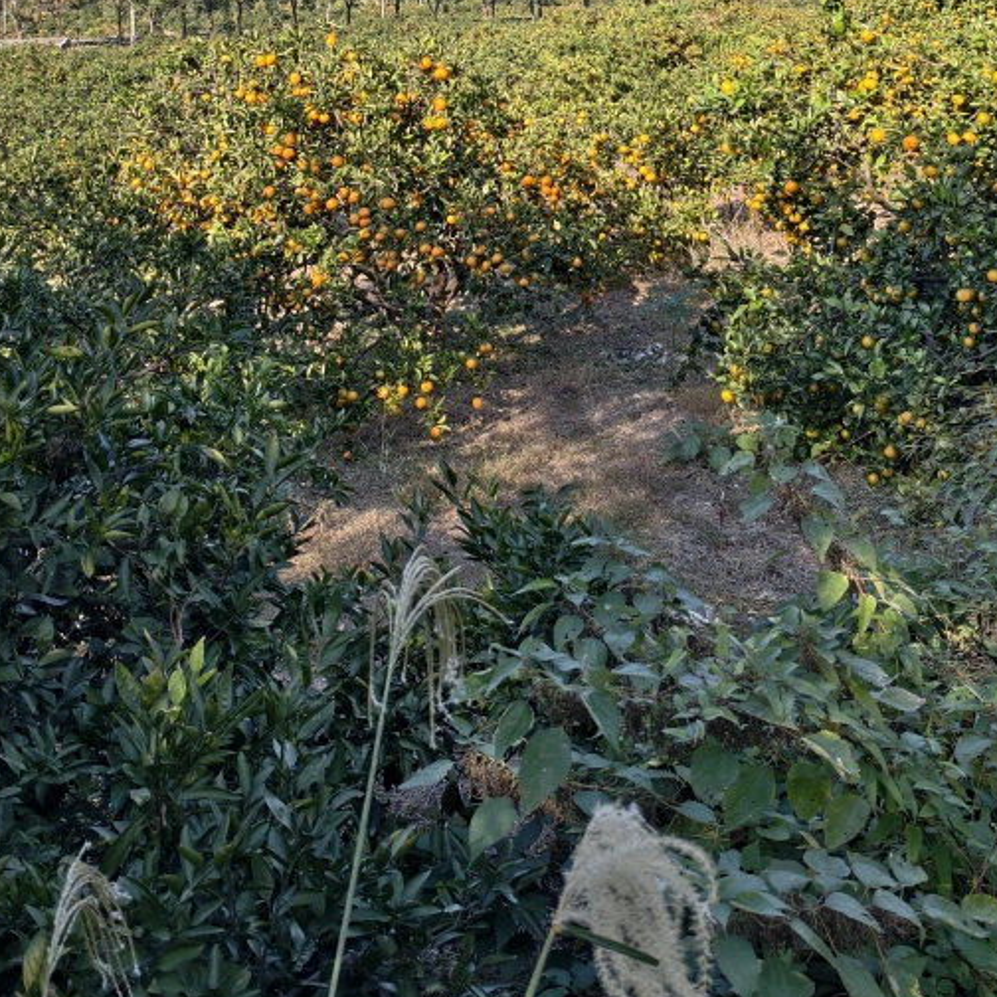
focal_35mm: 43
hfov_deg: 39.1
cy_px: 66
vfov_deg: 36.3
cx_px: 546
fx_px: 1401
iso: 71
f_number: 1.57
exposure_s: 1/356
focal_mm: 5.6
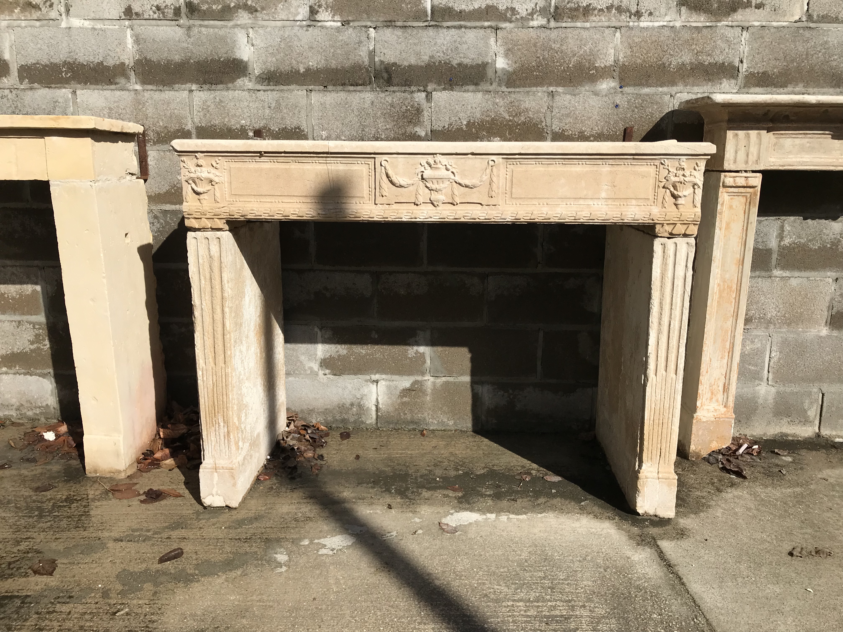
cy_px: 316
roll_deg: -0.9
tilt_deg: -12.1
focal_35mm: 28
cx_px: 422
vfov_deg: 49.7
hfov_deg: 63.4
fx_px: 682
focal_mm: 3.99
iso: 20
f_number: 1.8
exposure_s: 1/3831
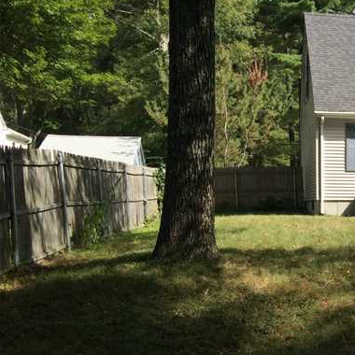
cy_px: 255
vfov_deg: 31.2
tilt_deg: -3.8
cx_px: 373
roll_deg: +1.0
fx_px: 627
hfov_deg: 29.1
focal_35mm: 54
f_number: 2.2
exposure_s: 1/855
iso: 32
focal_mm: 4.15
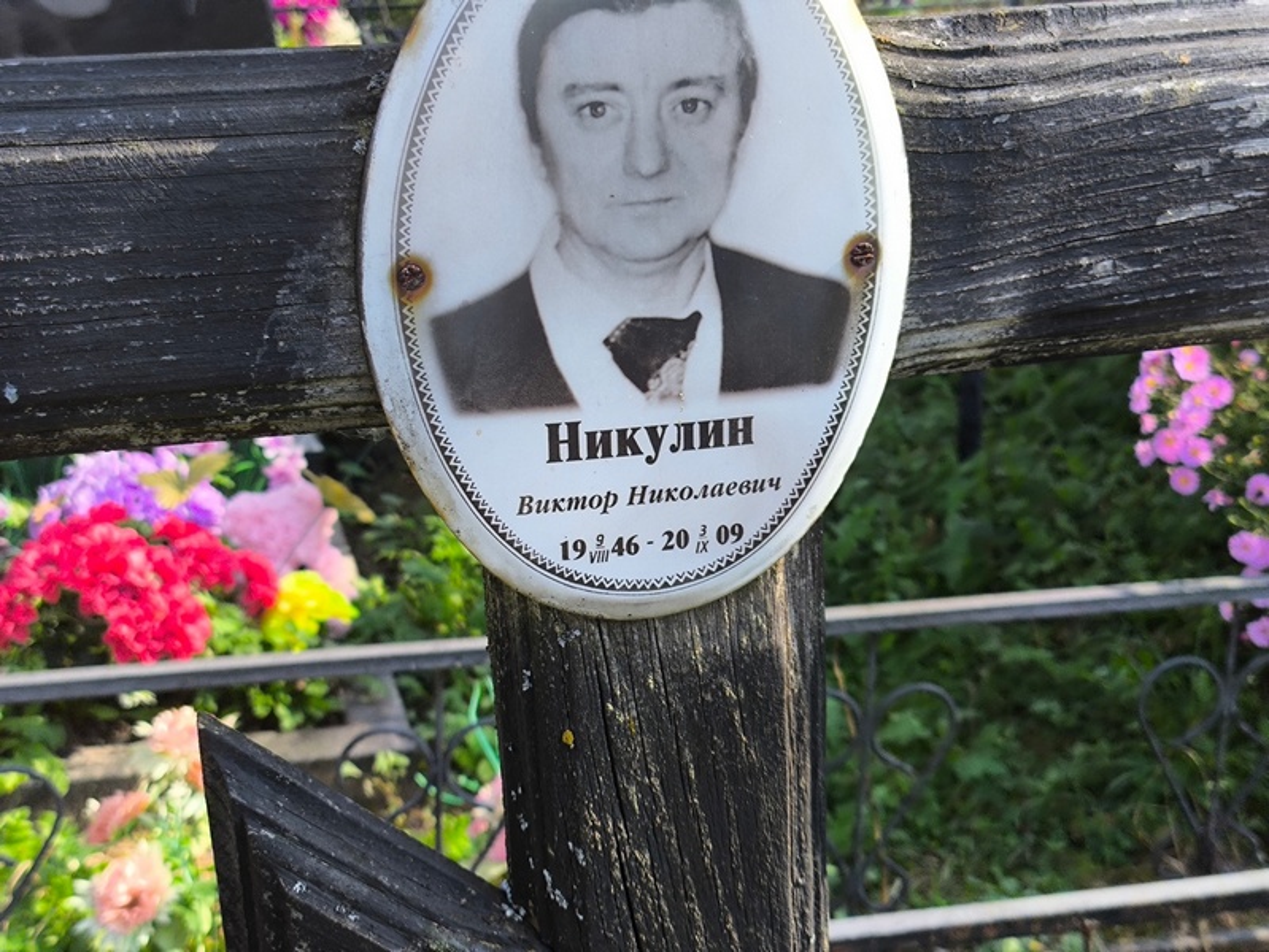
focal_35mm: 50
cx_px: 634
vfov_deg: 29.1
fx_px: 1834
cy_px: 476
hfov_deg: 38.2
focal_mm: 4.71
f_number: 1.7
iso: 50
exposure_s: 1/515
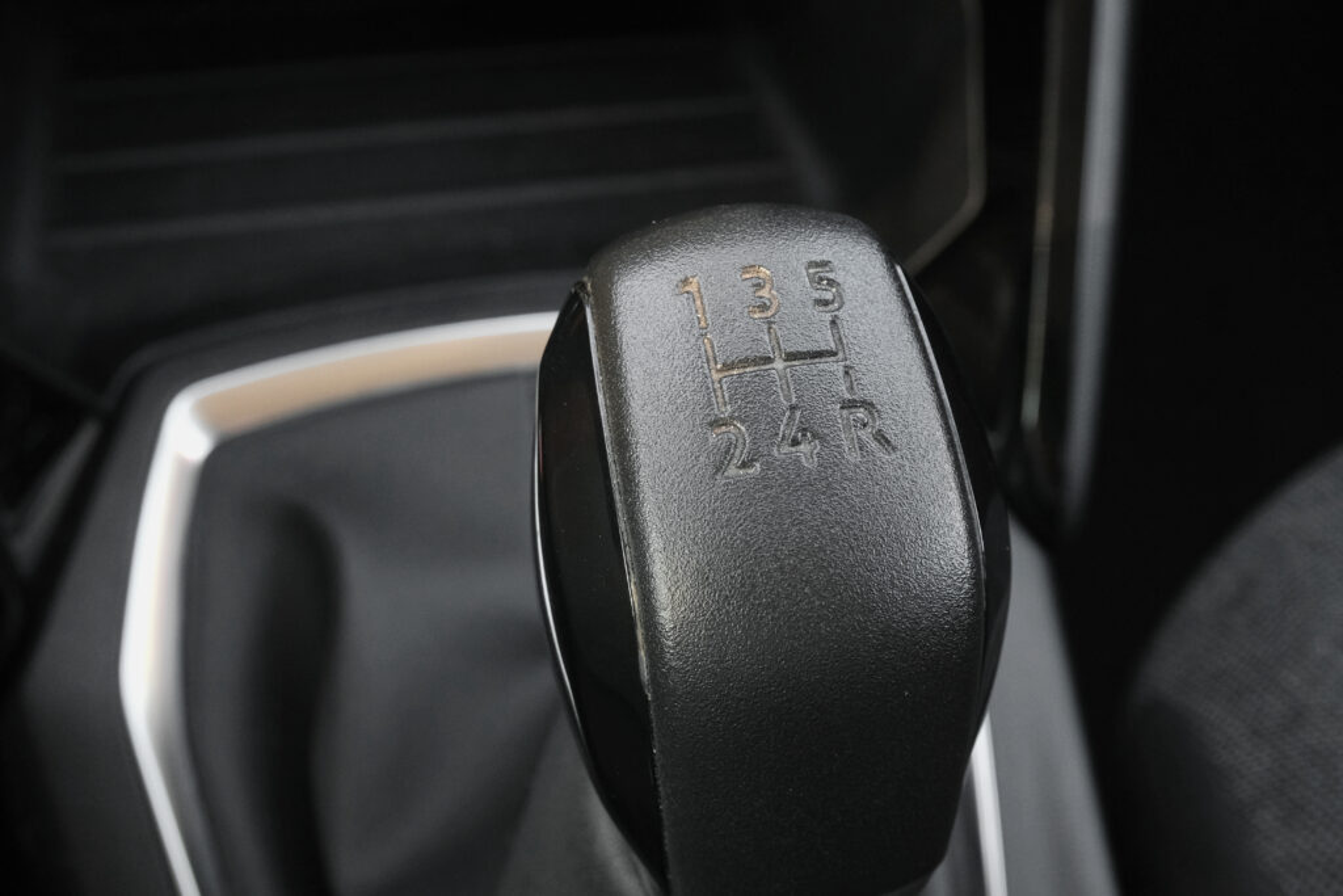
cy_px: 448
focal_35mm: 54
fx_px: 2015
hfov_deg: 36.9
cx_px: 672
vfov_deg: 25.1
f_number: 9
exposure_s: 1/50
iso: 2000
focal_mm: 36.3
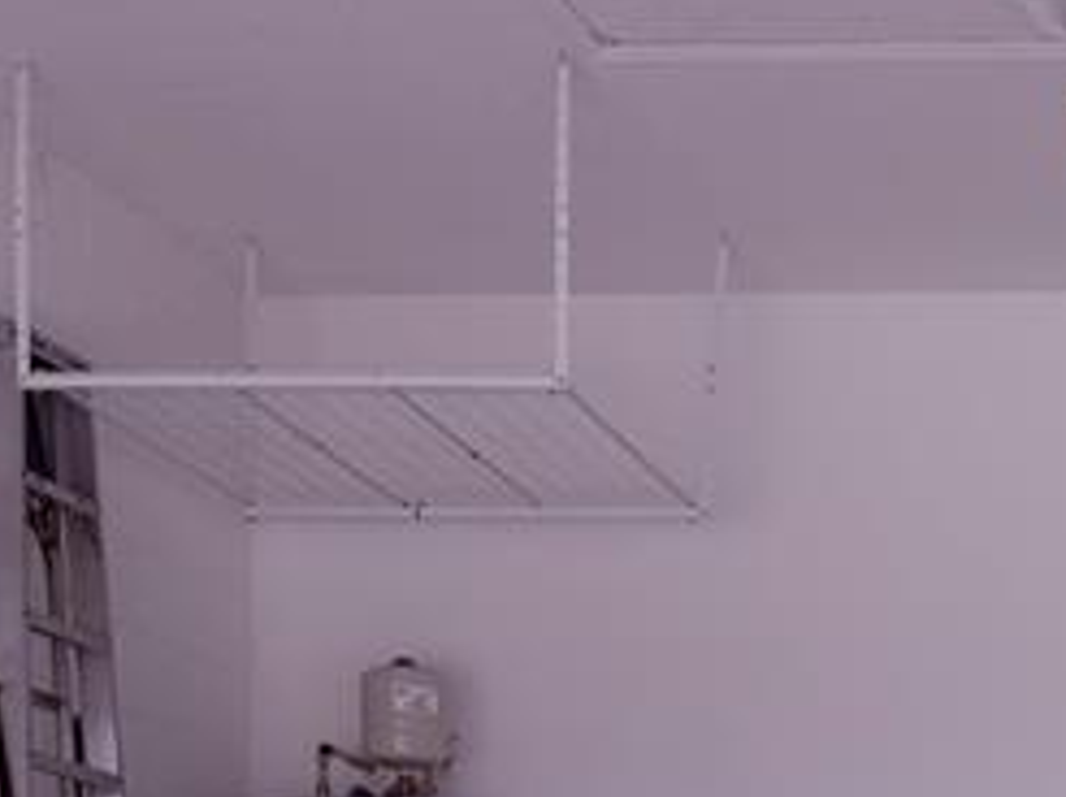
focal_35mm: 100
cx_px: 1374
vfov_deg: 14.1
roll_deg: -0.2
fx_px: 3076
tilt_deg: +2.7
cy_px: 1053
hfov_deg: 18.4
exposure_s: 1/894
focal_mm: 6.76
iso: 80
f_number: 1.78
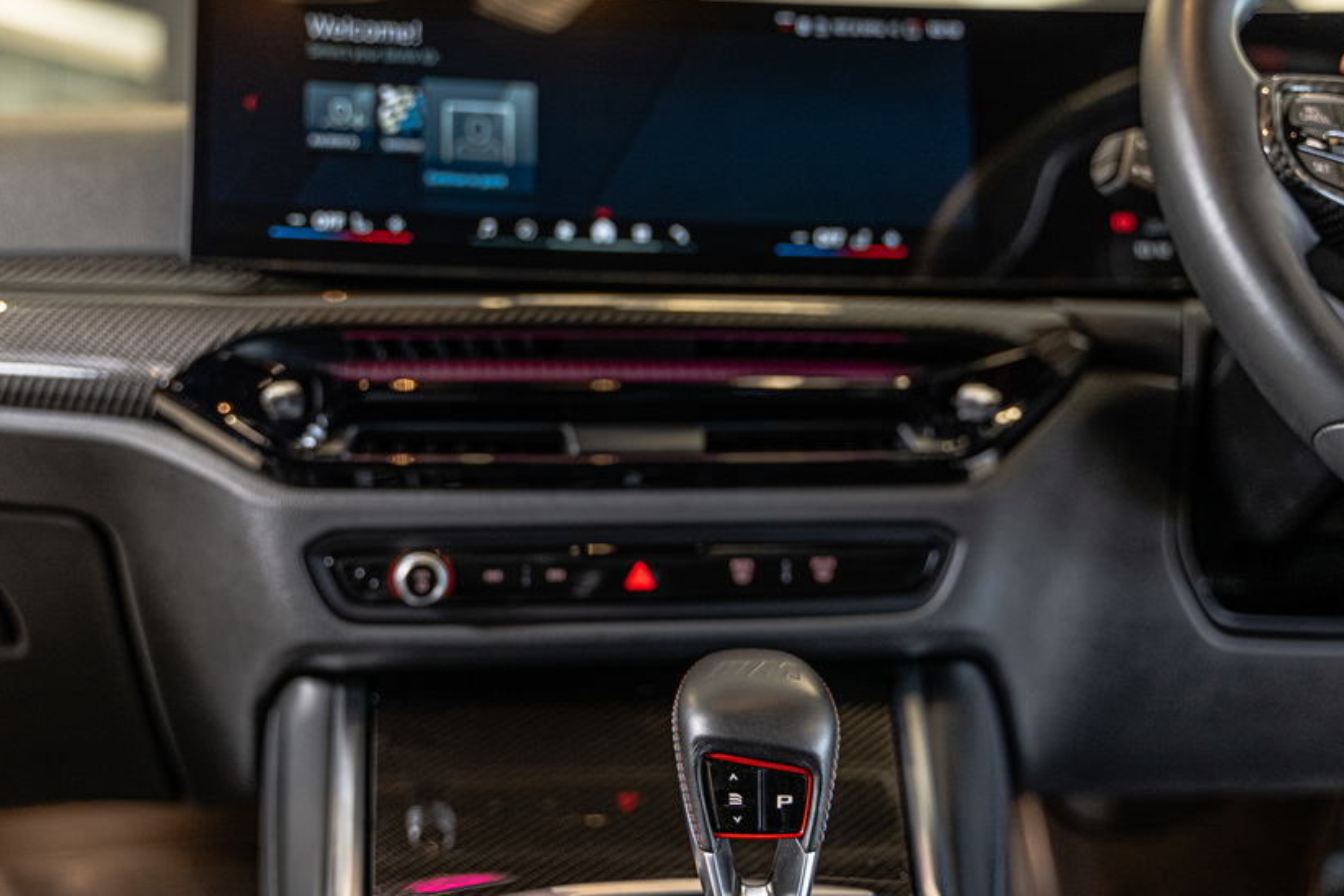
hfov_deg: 42.7
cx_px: 672
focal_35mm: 46
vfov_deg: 29.3
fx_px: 1718
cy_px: 473
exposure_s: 1/125
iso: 1600
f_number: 2.8
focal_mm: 37
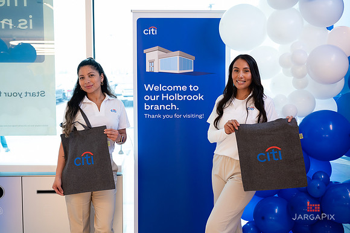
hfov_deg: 48.5
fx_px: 389
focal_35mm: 40
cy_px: 112
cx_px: 173
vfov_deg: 33.4
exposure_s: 1/200
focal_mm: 38
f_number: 3.5
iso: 1250
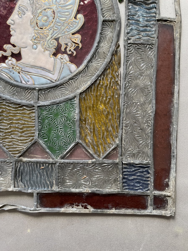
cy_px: 126
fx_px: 188
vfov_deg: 67.3
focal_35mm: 26
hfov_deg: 53.1
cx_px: 94
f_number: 1.6
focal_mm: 4.2
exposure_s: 1/62
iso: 125
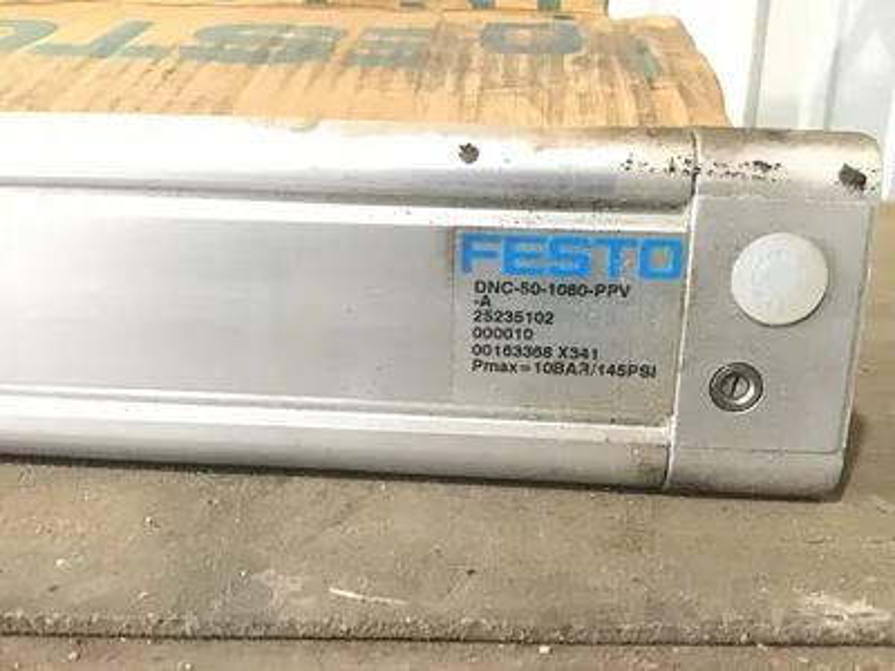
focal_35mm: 31
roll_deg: -3.0
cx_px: 448
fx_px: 802
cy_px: 336
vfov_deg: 45.4
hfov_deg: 58.4
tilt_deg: -15.5
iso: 320
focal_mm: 3.3
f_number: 2.4
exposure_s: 1/15
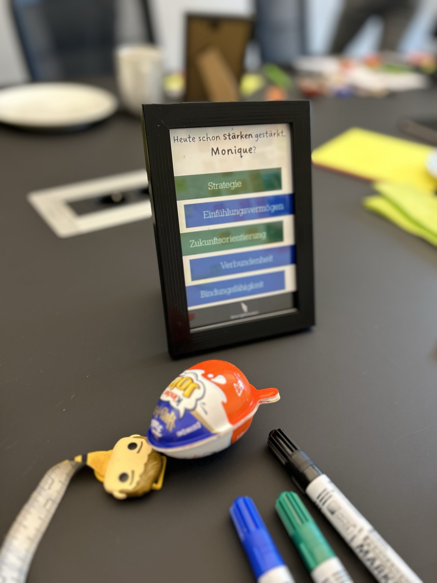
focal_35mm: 26
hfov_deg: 53.1
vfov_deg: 67.3
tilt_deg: -37.0
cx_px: 218
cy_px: 292
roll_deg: -4.0
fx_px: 438
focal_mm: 5.7
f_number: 1.5
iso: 64
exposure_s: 1/50
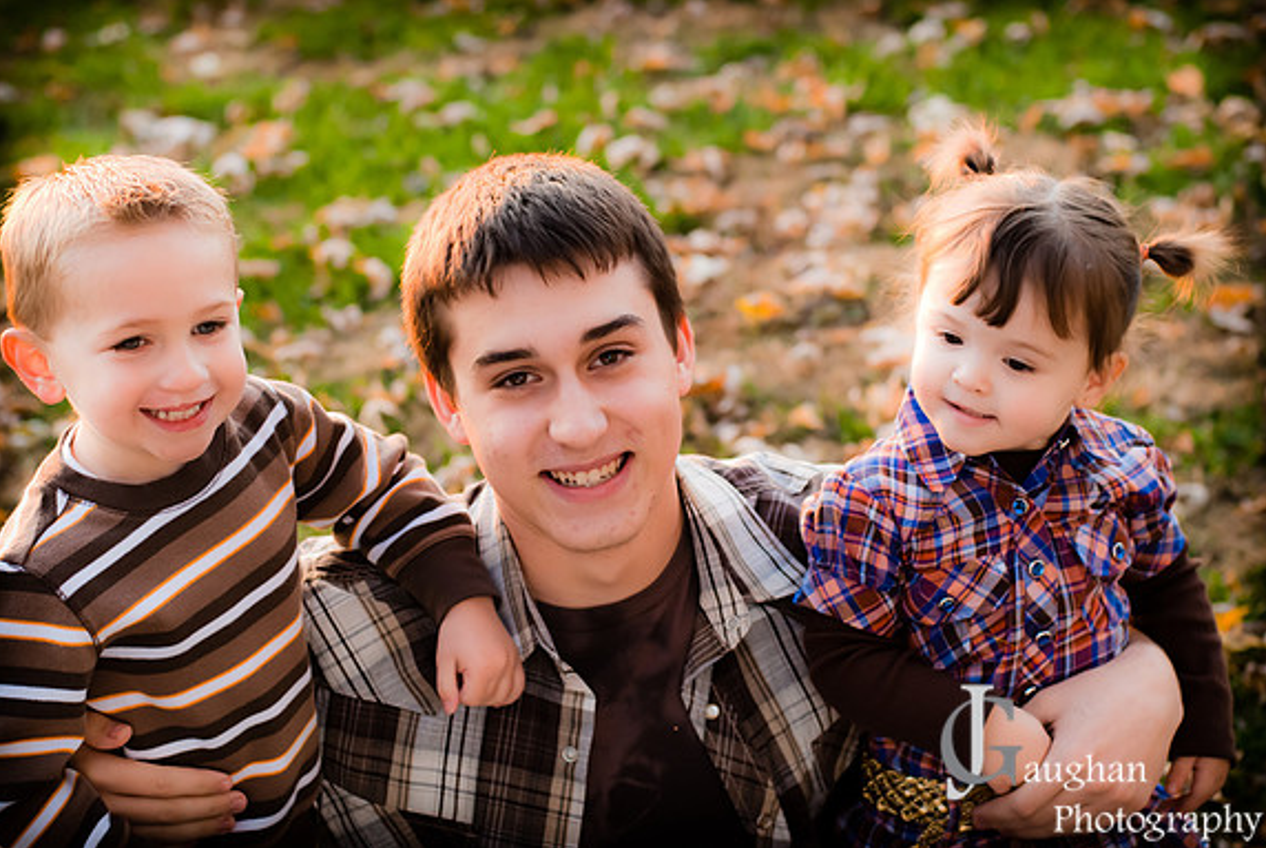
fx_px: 2676
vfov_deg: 18.0
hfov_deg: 26.6
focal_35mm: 76
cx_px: 633
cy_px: 423
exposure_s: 1/125
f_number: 3.5
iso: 400
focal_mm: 50
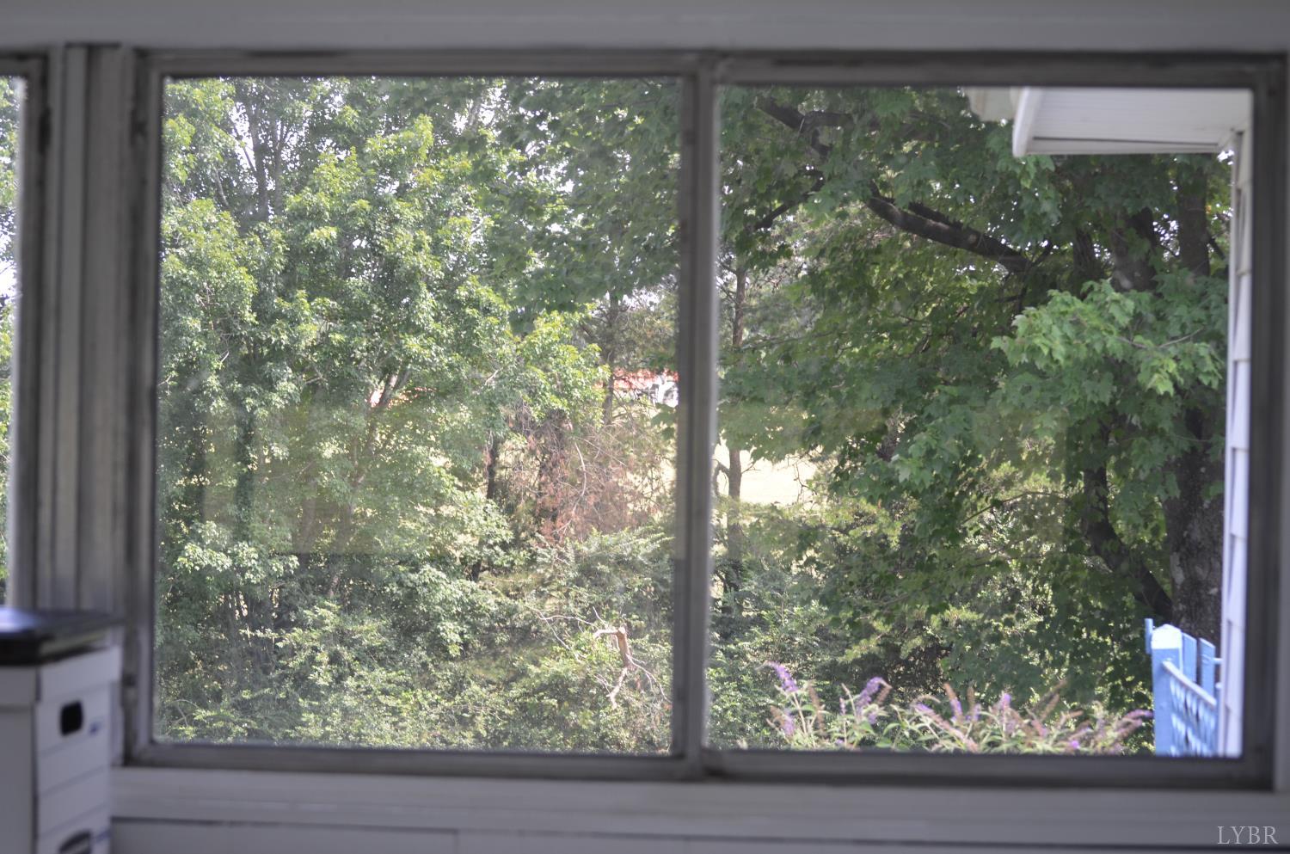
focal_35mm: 82
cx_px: 645
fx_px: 2950
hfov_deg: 24.7
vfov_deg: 16.5
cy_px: 427
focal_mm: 55
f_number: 5.6
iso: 250
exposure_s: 1/125
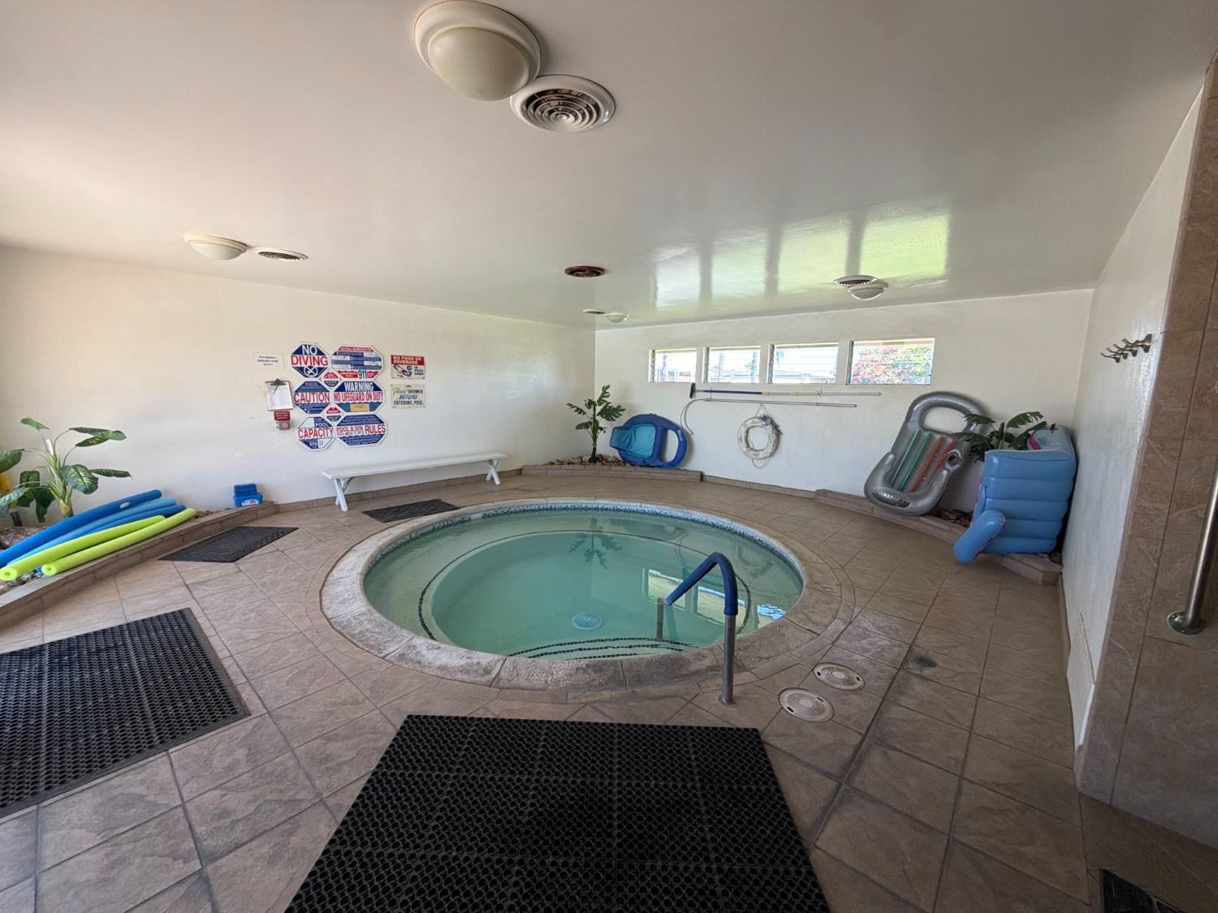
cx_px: 609
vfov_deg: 85.7
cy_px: 456
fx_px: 493
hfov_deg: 102.1
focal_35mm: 14
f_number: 2.2
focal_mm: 2.22
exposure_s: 1/121
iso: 80
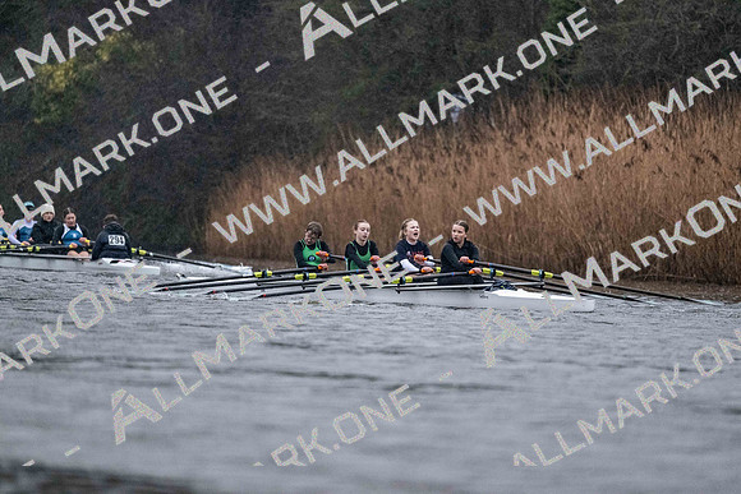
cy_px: 247
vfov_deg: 3.4
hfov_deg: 5.2
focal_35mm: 400
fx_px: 8235
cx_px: 370
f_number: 4.5
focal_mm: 400
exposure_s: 1/1600
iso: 7200
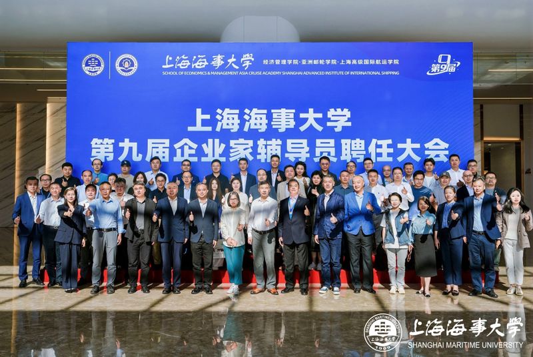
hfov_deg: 57.2
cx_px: 266
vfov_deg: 40.0
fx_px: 489
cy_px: 178
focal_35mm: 33
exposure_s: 1/320
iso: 64
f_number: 4.5
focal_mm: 33
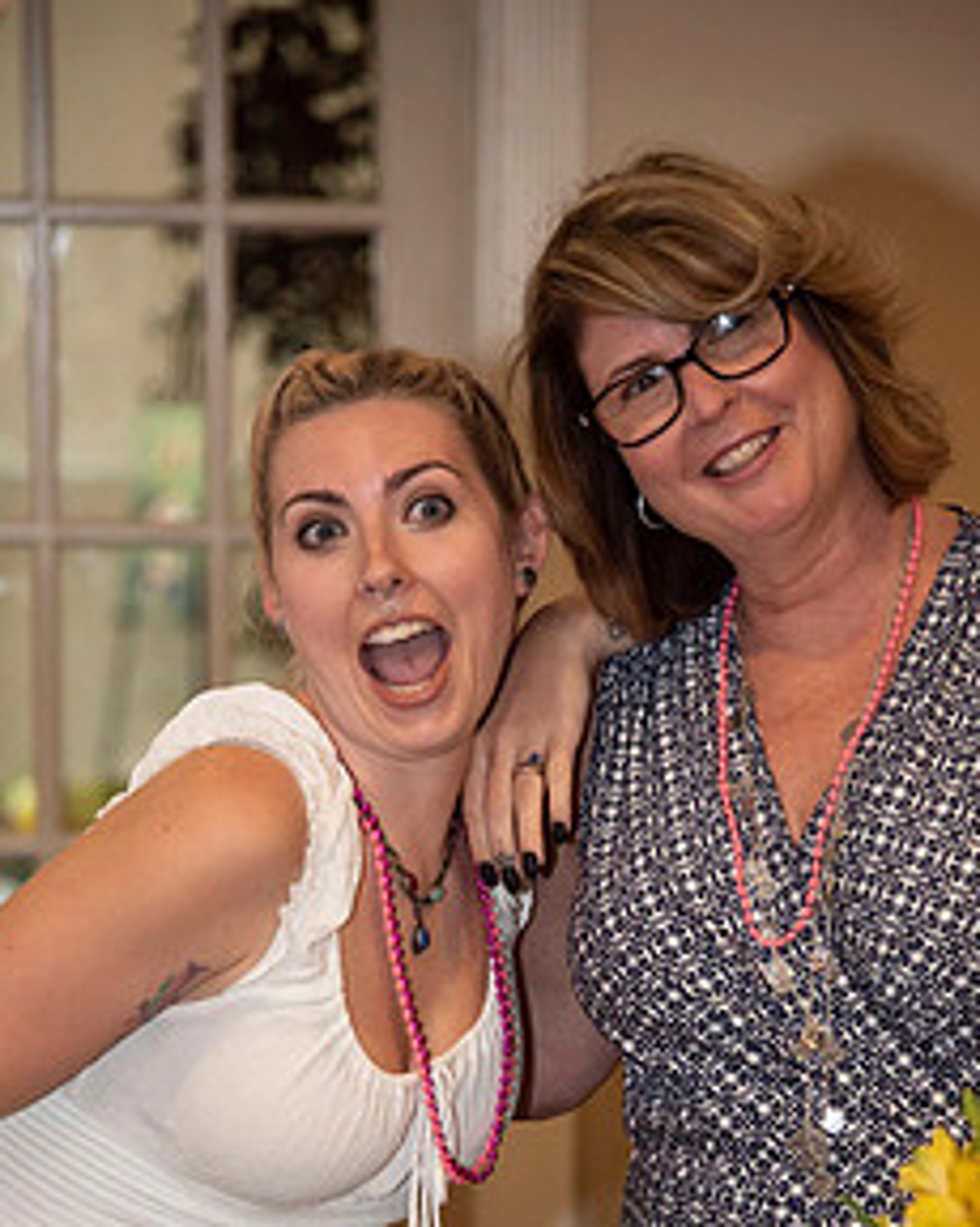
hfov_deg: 8.8
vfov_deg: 10.9
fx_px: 6388
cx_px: 550
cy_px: 916
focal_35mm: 176
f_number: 4
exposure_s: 1/200
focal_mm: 120
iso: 640
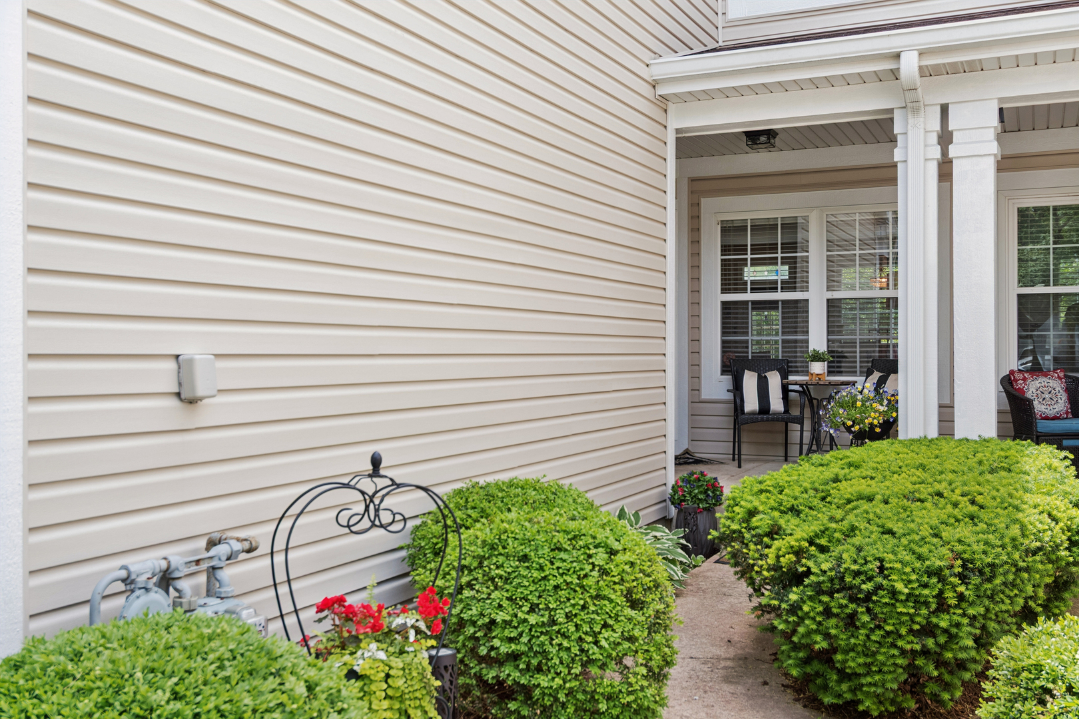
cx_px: 540
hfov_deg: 53.1
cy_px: 360
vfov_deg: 36.9
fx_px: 1079
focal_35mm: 36
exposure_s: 1/100
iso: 250
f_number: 8
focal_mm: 24
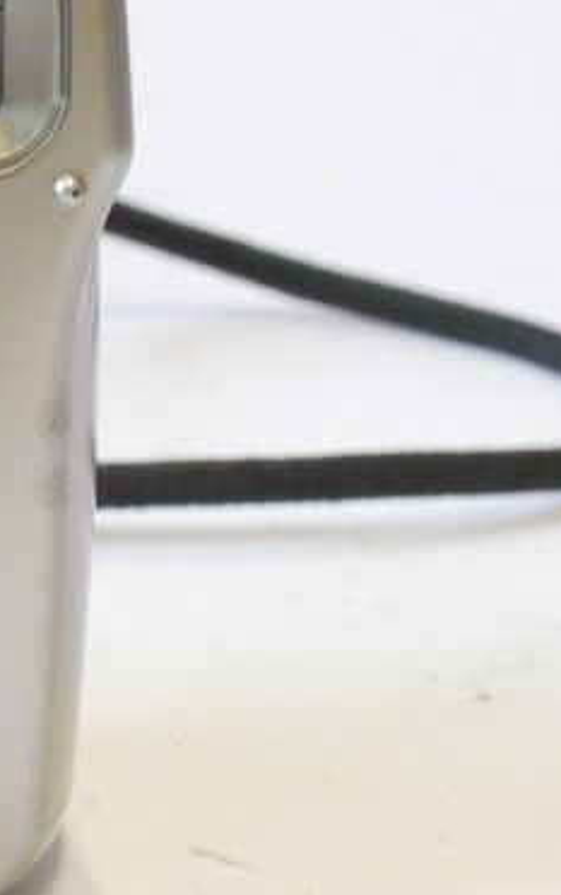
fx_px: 5007
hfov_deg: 6.2
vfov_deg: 10.2
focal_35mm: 205
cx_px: -737
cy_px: 250
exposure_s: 1/25
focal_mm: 30
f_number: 10
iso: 800
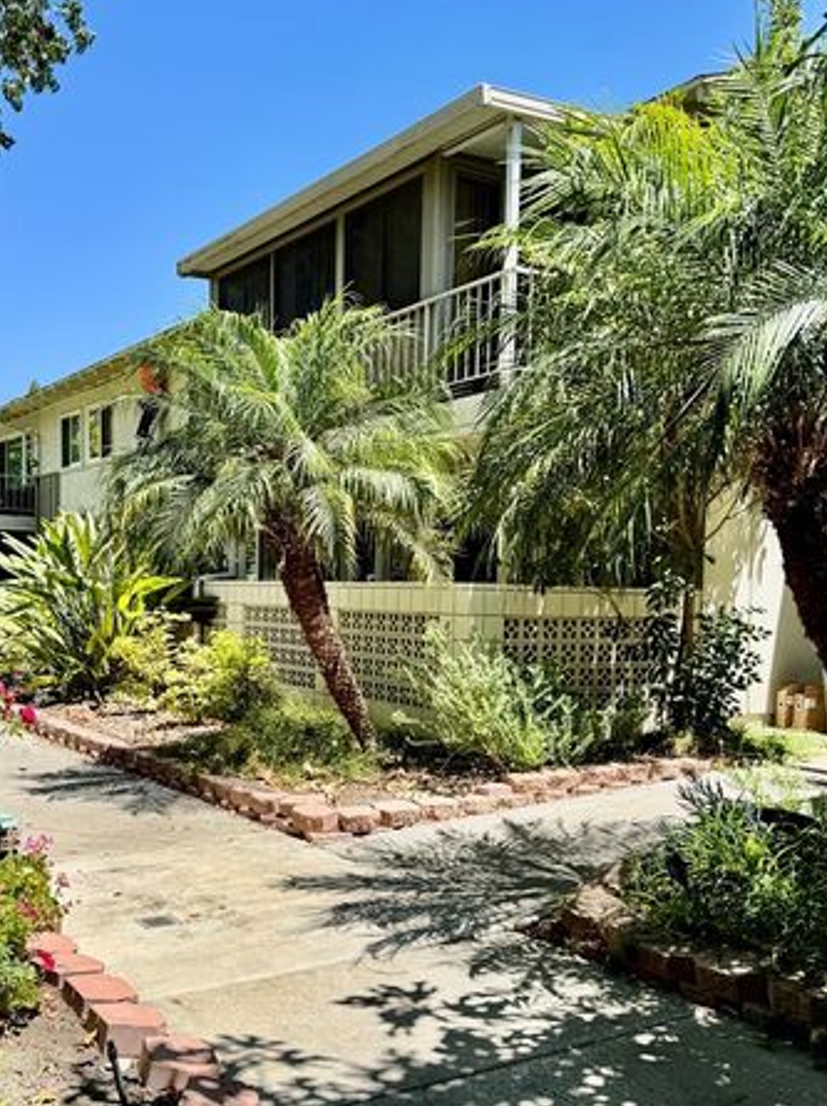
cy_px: 665
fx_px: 1148
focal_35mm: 36
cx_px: 380
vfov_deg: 51.0
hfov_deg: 39.6
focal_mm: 6.76
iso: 80
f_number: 1.78
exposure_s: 1/3096
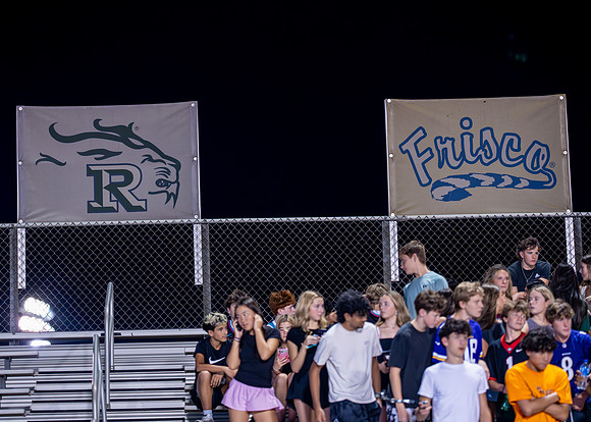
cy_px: 190
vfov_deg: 8.8
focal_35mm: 163
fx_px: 2737
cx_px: 278
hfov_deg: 12.3
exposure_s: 1/640
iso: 1600
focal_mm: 135
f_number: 1.8
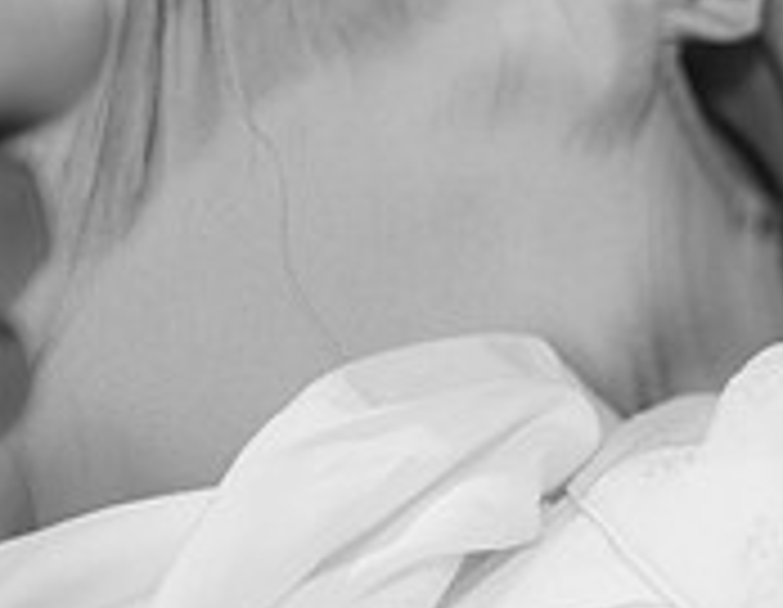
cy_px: 59
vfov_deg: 5.9
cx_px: 930
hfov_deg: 7.5
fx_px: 5909
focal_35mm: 258
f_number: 3.2
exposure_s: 1/100
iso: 1000
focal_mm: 70
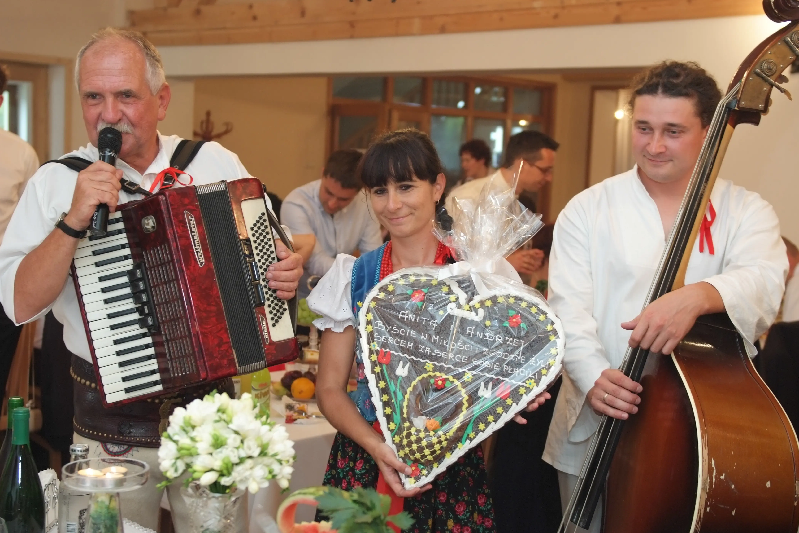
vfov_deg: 26.0
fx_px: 1154
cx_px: 406
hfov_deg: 38.2
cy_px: 271
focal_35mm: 52
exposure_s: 1/60
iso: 500
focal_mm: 34
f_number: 2.8
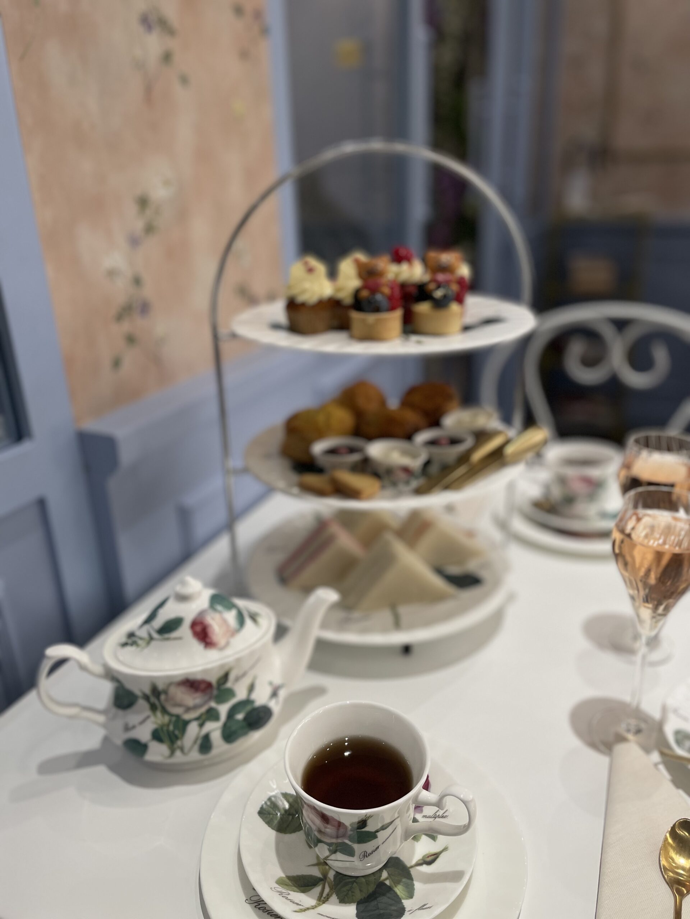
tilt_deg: -21.4
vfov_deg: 67.3
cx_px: 345
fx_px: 691
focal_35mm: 26
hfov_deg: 53.1
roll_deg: +2.0
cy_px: 460
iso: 64
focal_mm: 4.2
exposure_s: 1/100
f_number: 1.6
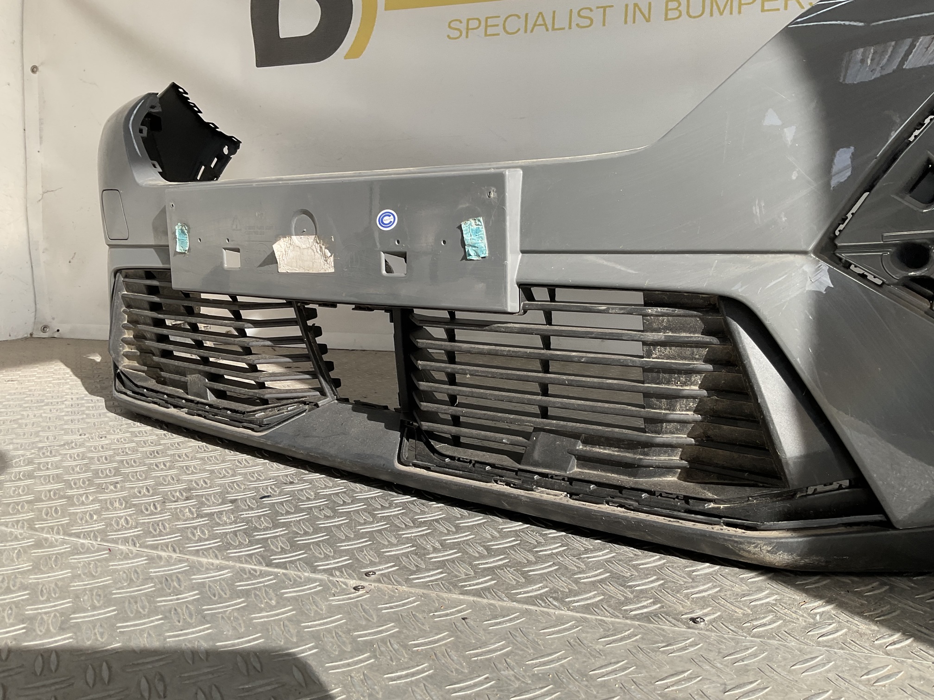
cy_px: 350
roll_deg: -1.5
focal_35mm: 29
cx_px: 467
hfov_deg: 61.7
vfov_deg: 48.2
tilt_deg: -8.4
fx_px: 782
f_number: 1.8
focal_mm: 3
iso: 16
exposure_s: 1/593
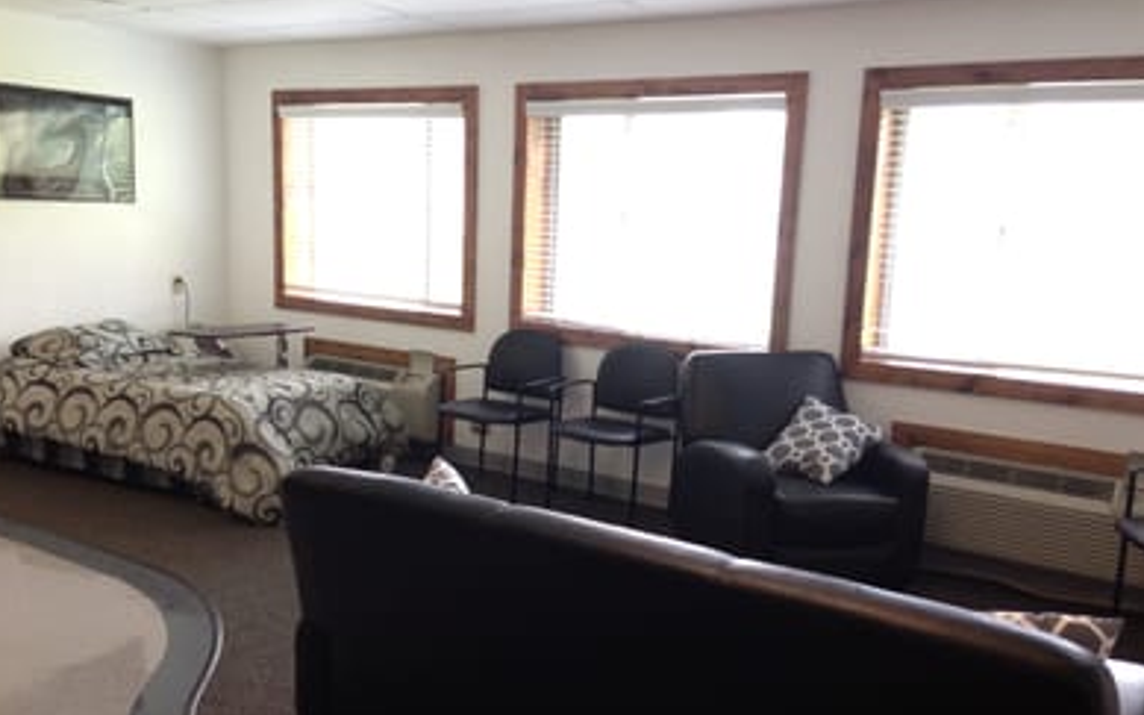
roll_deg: -2.2
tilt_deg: -9.8
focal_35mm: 36
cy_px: 371
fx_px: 1122
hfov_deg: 54.0
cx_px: 573
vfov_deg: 35.3
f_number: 2.4
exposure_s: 1/21
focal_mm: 4.12
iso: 50
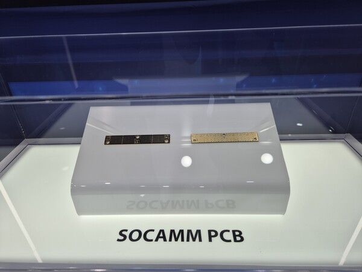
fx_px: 241
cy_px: 136
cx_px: 181
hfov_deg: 73.9
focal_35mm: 23
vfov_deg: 58.9
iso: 25
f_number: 1.8
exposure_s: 1/198
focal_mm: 5.4
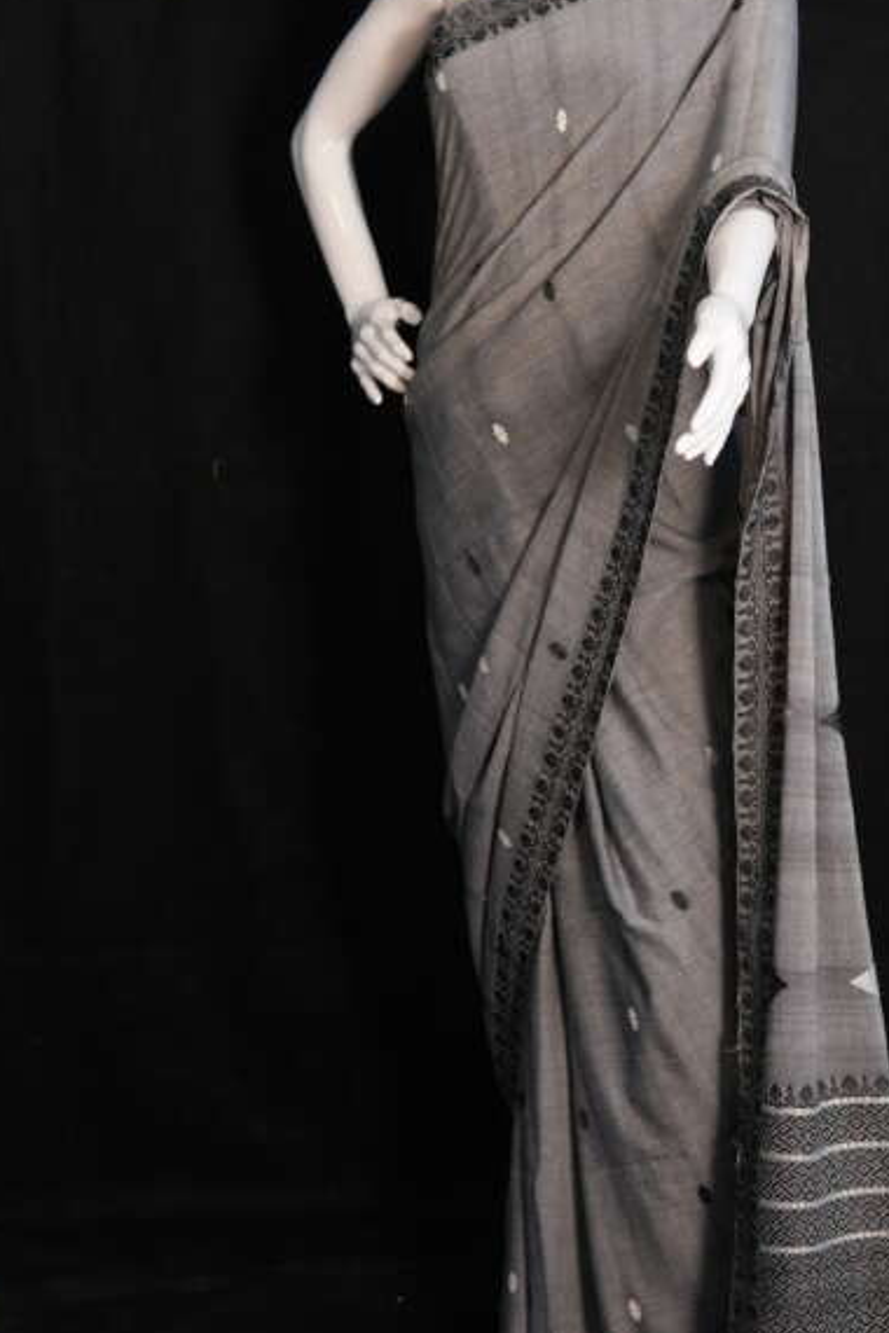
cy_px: 606
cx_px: 669
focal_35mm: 71
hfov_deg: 19.1
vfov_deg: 28.4
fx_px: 2630
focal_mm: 30
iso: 800
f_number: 2.8
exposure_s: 1/160
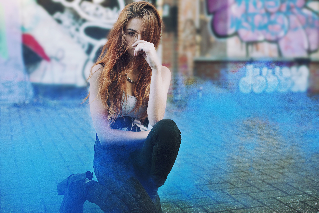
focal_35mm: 50
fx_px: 443
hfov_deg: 39.6
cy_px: 106
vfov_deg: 27.0
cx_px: 160
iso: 400
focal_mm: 50
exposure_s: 1/400
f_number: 2.8
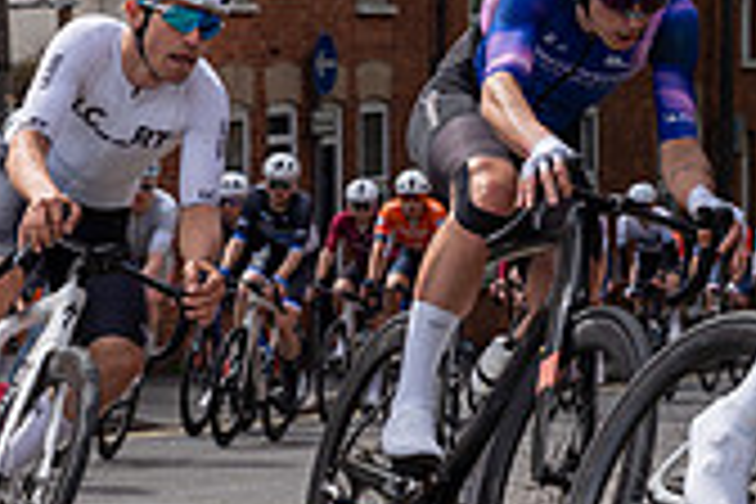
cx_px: 130
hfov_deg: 9.6
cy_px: 101
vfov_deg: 6.4
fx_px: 4494
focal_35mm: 214
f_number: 5
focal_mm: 62
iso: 250
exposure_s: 1/1000
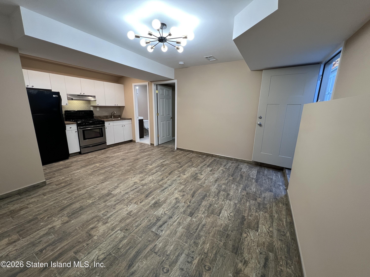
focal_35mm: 13
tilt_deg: -13.1
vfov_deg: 89.9
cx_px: 185
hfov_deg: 106.2
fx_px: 139
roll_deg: -0.5
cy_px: 138
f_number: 1.8
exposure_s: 1/60
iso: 160
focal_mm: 1.57
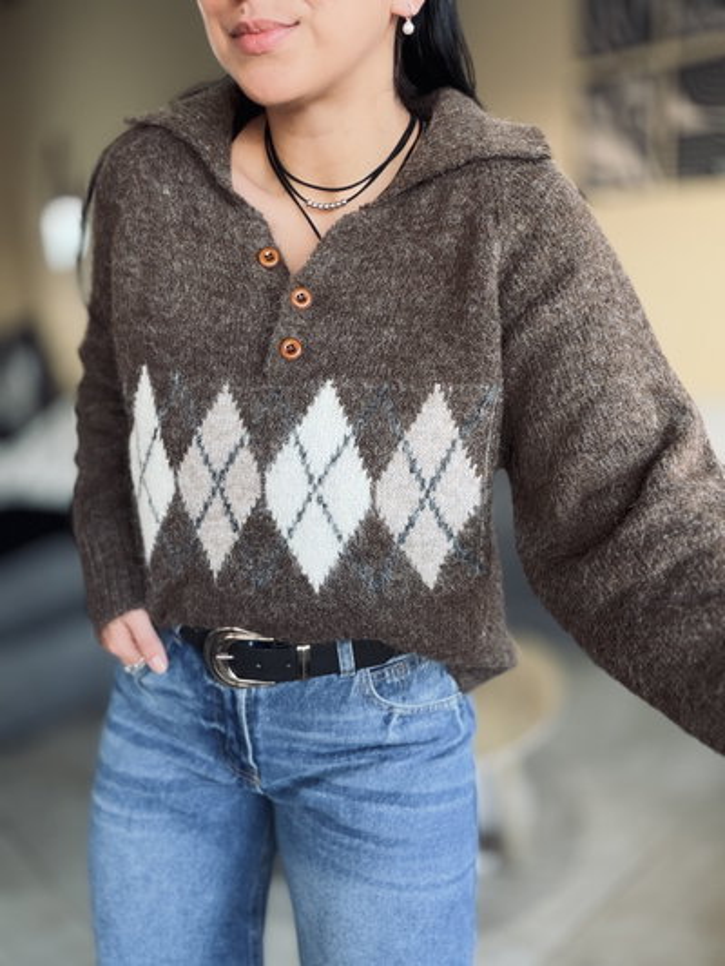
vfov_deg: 60.0
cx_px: 362
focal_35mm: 30
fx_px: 837
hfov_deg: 46.8
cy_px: 483
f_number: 1.9
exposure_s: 1/60
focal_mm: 2.71
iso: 250
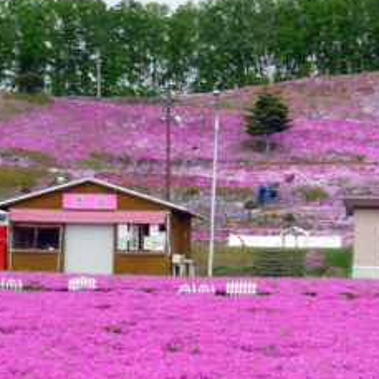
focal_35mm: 118
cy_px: 215
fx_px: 1462
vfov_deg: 14.8
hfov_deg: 14.7
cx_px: 300
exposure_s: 1/50
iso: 100
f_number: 3.2
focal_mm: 8.4
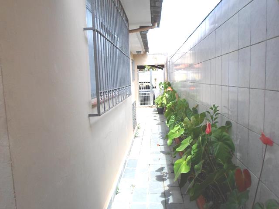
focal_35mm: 25
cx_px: 140
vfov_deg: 54.9
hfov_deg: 69.4
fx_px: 201
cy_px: 104
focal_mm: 4.5
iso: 80
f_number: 2.5
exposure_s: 1/750
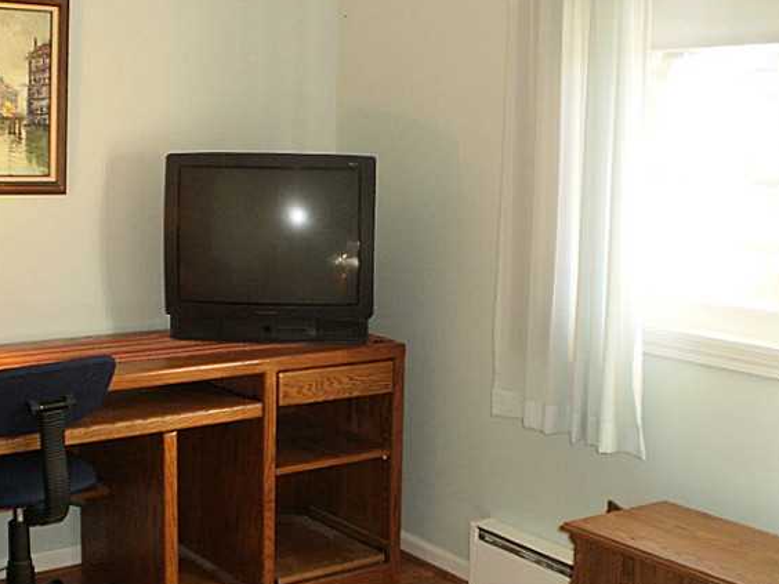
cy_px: 267
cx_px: 346
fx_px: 1148
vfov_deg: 28.5
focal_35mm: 51
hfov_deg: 37.4
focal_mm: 6.3
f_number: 3.1
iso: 125
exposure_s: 1/30
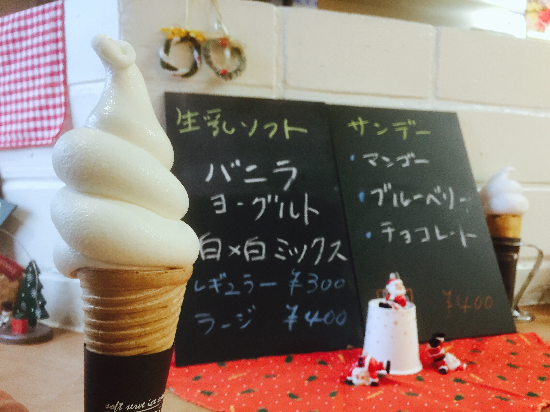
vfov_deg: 48.2
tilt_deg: +0.7
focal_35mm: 29
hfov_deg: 61.7
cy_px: 206
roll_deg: -0.8
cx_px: 275
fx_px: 461
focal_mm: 4.15
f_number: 2.2
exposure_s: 1/33
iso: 160
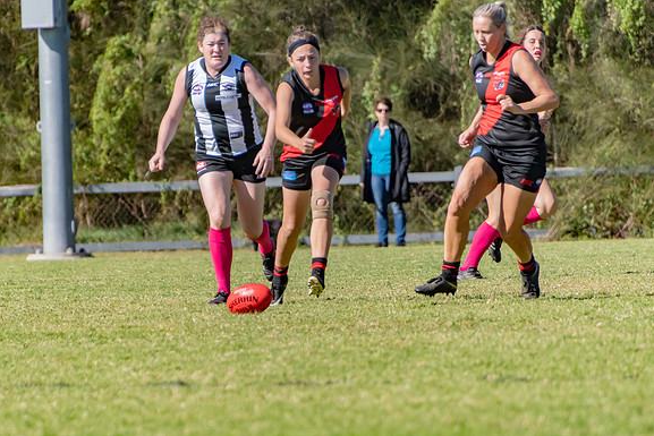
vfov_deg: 2.2
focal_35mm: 625
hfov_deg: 3.3
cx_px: 269
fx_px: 11356
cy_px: 256
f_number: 6.3
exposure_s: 1/3200
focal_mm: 350
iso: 800
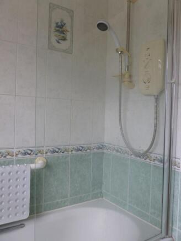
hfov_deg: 49.8
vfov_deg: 63.4
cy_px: 120
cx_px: 90
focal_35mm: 28
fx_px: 195
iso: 100
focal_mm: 5
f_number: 3.3
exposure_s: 1/125
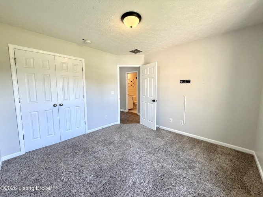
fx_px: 106
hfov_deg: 102.1
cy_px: 98
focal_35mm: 14
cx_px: 132
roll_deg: +0.7
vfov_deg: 85.7
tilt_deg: -6.2
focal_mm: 2.22
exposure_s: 1/120
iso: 250
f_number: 2.2
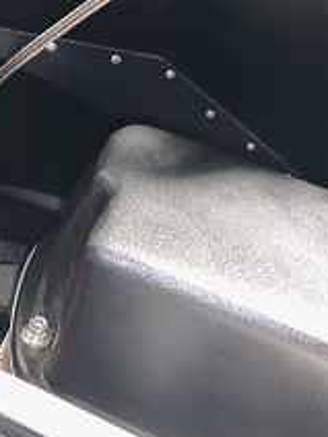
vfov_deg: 37.4
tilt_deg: -61.9
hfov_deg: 29.3
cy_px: 80
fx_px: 619
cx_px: 89
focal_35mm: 49
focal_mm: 4.25
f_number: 1.8
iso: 64
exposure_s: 1/6
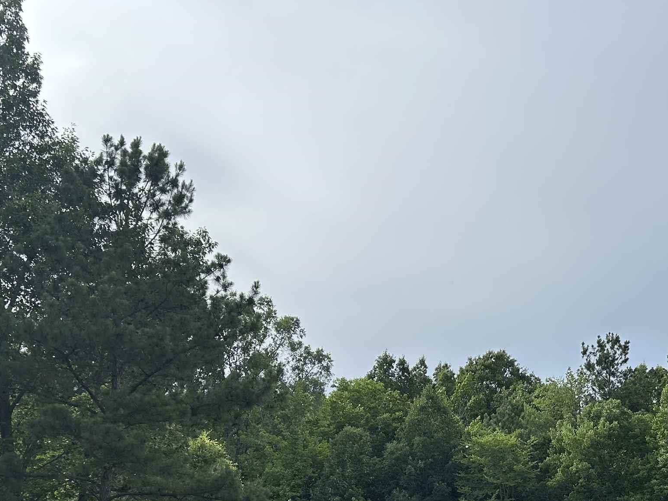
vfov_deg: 26.8
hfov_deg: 36.3
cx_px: 465
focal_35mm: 52
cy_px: 479
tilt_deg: +4.9
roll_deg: -1.8
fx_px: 1003
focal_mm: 5.7
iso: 50
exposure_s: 1/4115
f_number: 1.5
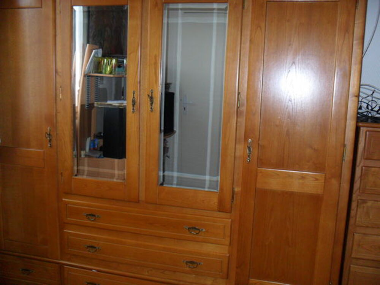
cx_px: 190
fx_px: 384
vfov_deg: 40.7
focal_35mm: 35
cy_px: 142
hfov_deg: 52.6
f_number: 3
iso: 200
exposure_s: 1/45
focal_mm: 6.3
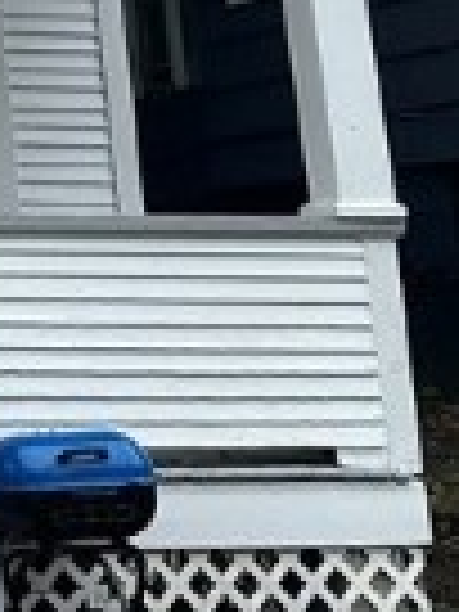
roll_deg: -1.6
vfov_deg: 13.1
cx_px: -788
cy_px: -477
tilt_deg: +20.2
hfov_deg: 9.3
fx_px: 2404
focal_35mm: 136
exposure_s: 1/3861
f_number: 1.78
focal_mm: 6.86
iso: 80
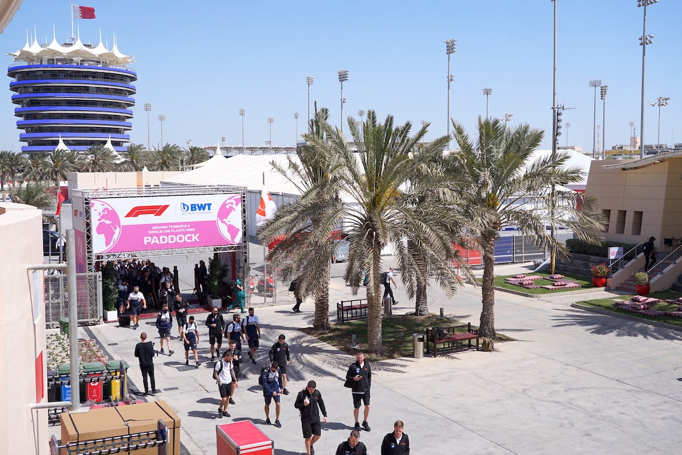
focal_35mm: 39
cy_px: 228
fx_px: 739
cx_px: 341
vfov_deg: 34.2
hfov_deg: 49.6
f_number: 5.6
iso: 100
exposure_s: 1/640
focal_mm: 39
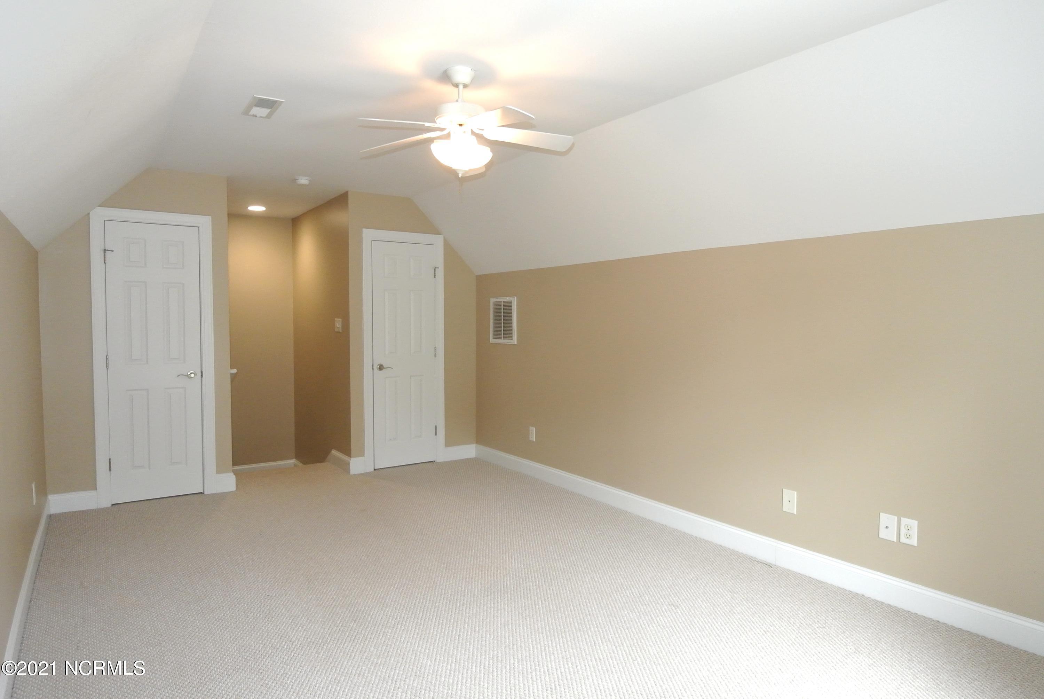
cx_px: 522
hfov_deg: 81.1
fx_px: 610
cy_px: 350
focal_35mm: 21
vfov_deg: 59.6
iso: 800
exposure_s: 1/80
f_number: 4
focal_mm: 8.1
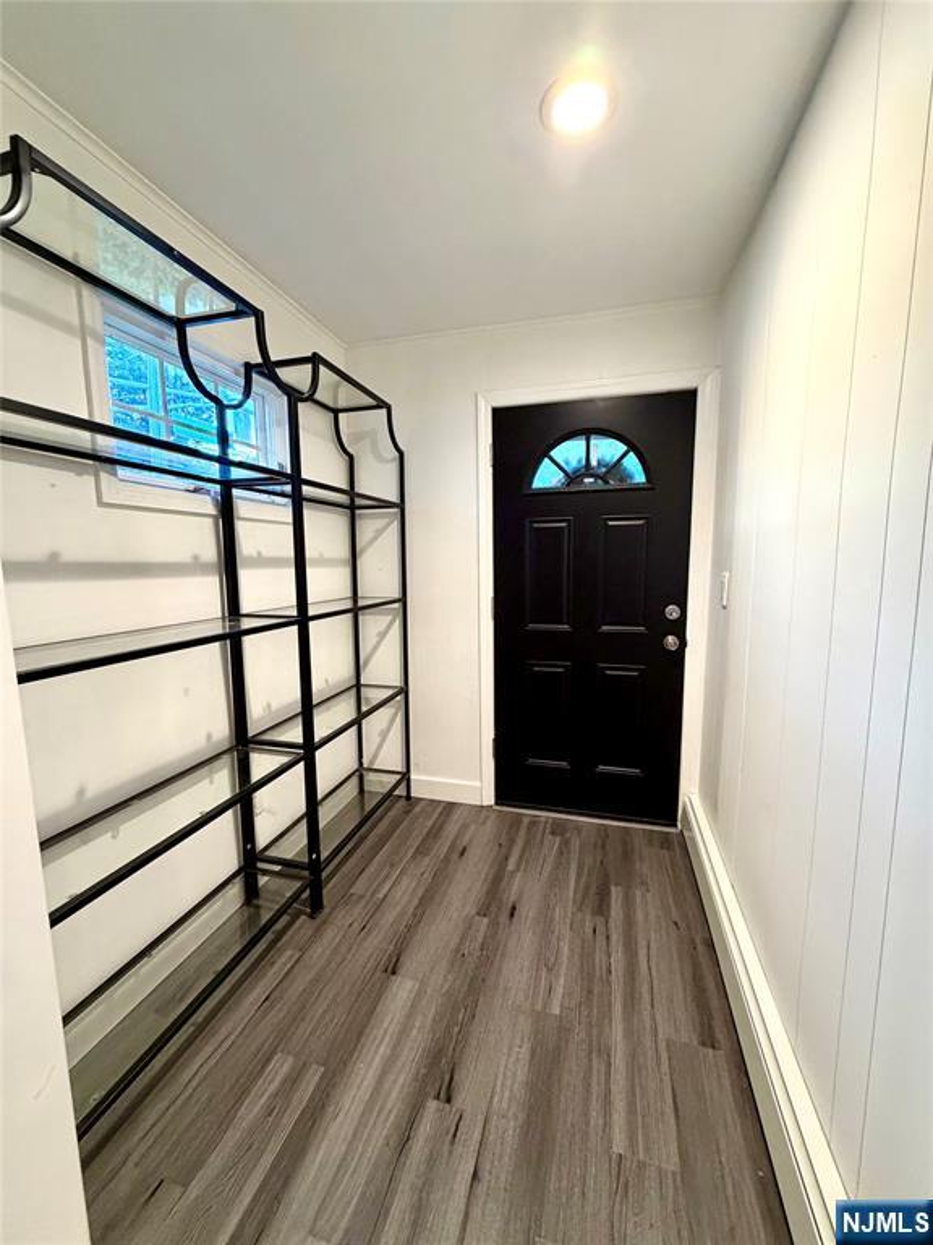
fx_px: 503
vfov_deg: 102.1
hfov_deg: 85.7
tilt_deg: -7.5
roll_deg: +1.1
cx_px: 466
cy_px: 622
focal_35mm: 14
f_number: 2.2
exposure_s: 1/60
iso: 320
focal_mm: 2.22
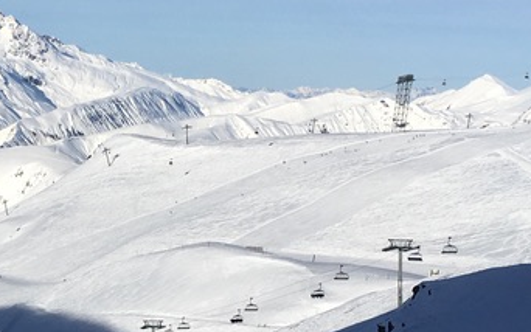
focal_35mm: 92
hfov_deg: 22.0
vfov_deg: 14.1
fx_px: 1332
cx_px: 40
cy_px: 285
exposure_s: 1/3846
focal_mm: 4.15
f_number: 2.2
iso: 25
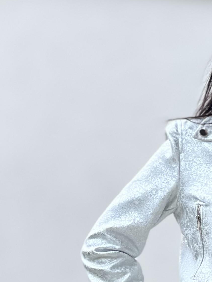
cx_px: 294
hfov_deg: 5.4
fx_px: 2221
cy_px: 460
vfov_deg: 7.1
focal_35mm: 272
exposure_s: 1/121
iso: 25
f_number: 2.8
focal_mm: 9
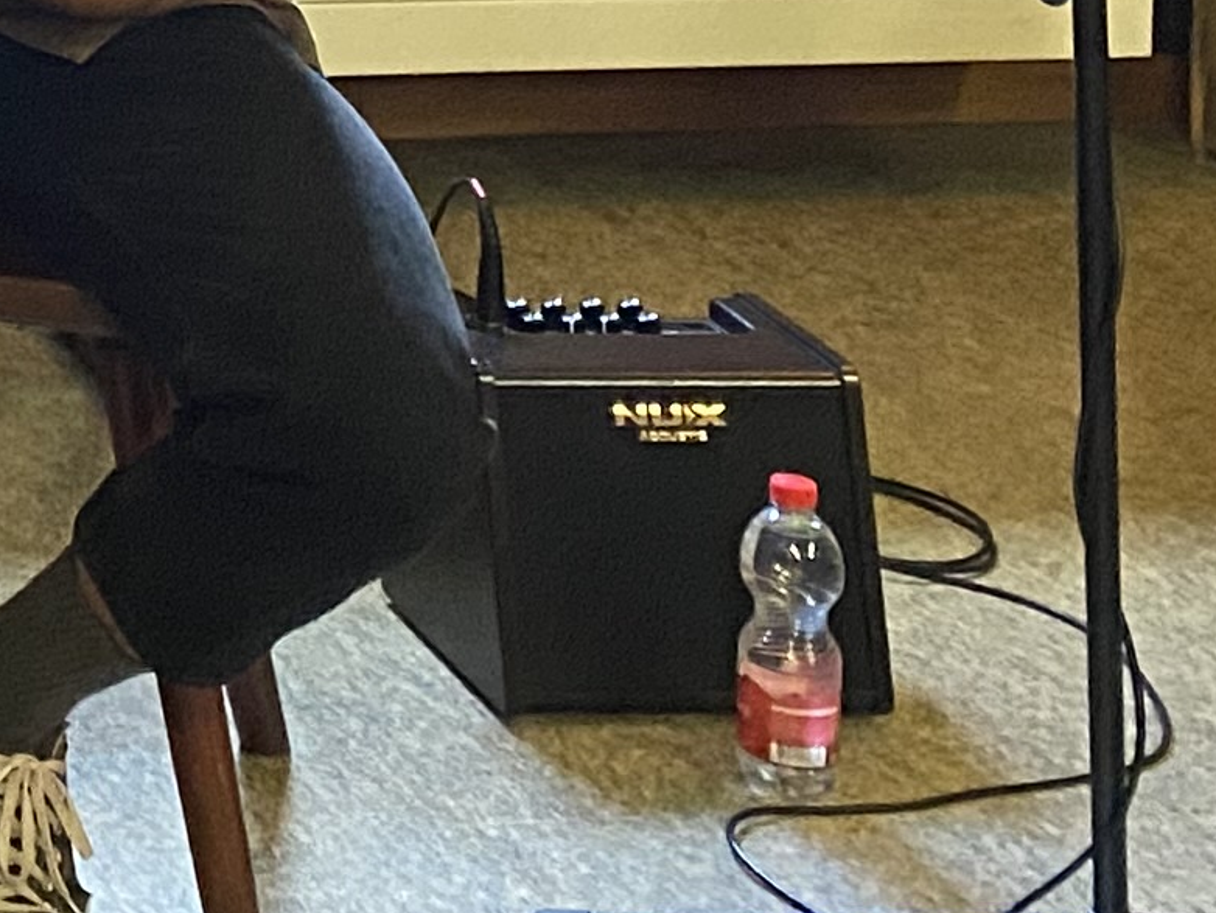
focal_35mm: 134
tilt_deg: -2.2
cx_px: -1376
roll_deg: -1.2
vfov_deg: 9.8
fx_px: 4709
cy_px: -1254
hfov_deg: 12.5
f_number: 1.8
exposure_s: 1/50
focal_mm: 4.25
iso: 400
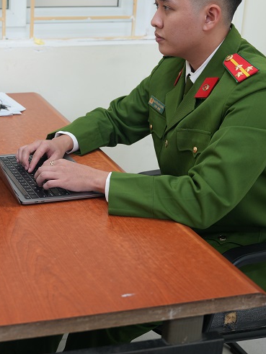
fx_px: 635
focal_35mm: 62
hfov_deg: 22.8
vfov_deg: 31.0
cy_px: 124
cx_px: 4
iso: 200
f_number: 2.8
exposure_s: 1/40
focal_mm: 31
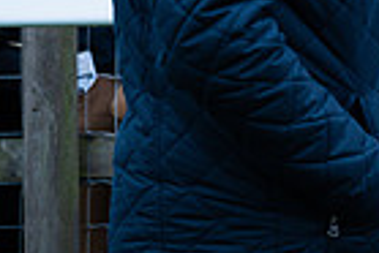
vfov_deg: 5.9
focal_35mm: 229
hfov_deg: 8.5
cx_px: 769
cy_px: -125
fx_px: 2413
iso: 500
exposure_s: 1/1000
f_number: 4
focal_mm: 55
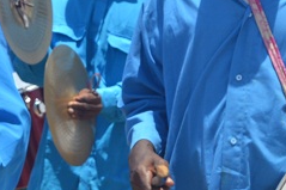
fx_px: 1215
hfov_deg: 13.3
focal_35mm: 153
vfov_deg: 8.9
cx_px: 19
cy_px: 32
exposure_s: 1/200
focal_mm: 32
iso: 100
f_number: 7.1
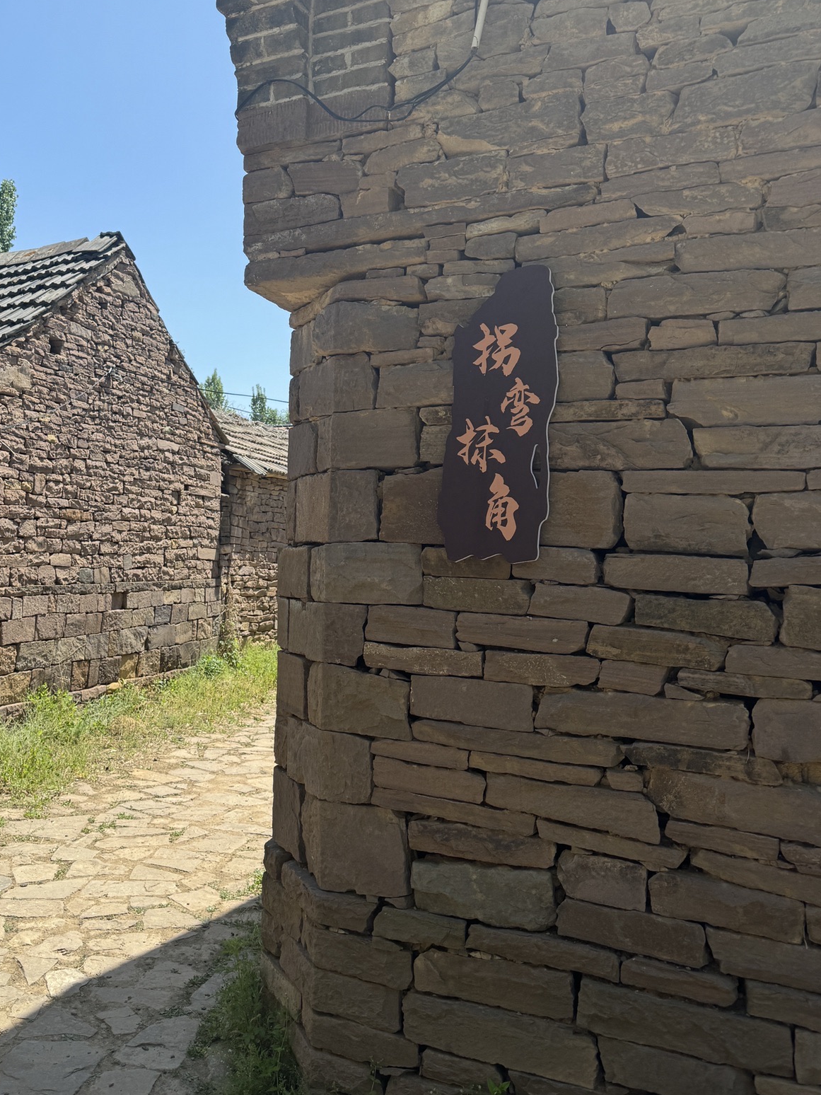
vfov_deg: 58.0
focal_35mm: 31
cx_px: 293
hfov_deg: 45.0
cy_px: 459
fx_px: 980
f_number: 1.78
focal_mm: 6.76
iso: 80
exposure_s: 1/3247
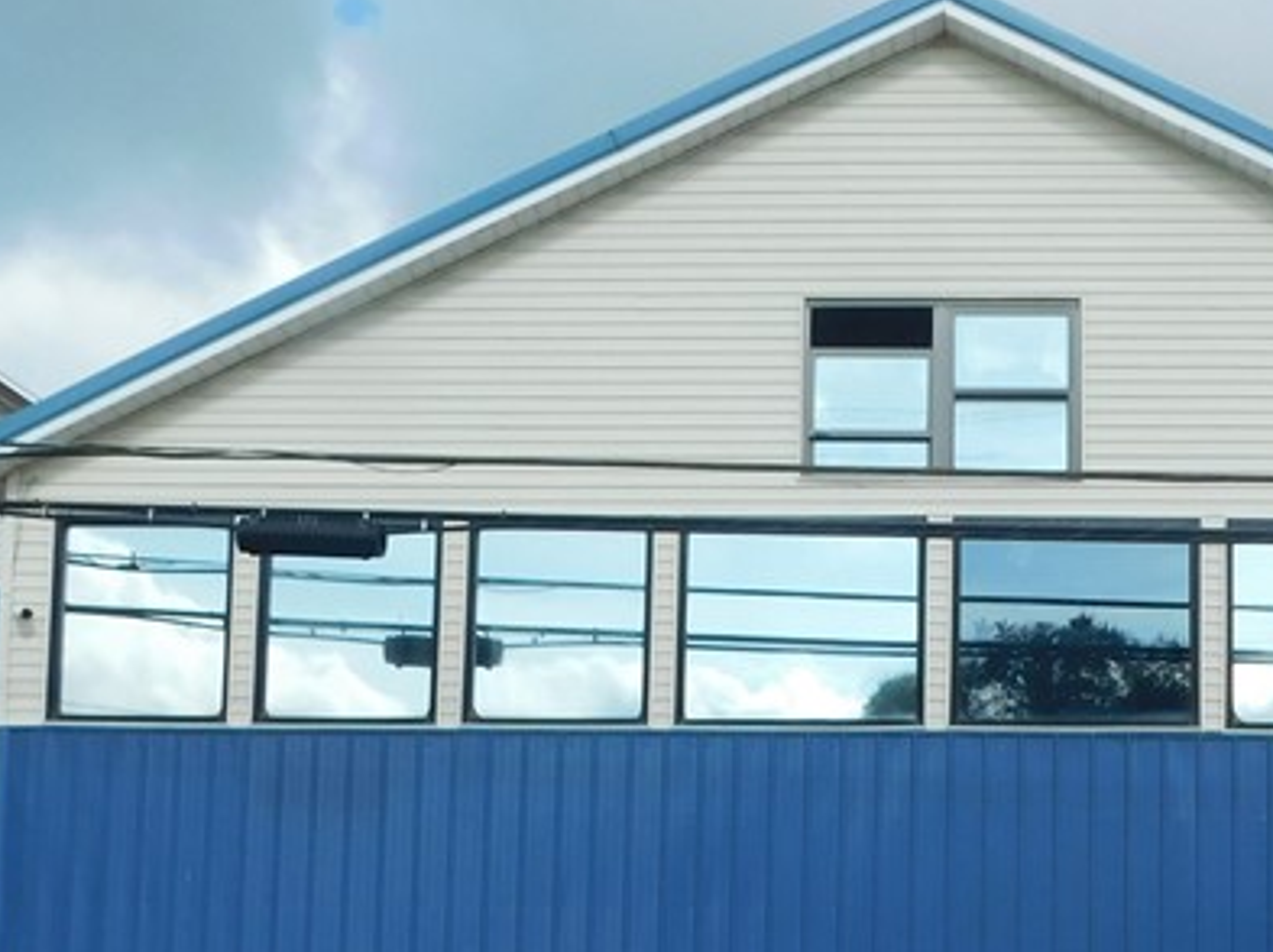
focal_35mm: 60
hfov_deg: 31.8
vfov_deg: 23.5
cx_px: 904
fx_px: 2204
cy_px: 907
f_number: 3
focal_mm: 4
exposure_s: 1/1250
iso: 125
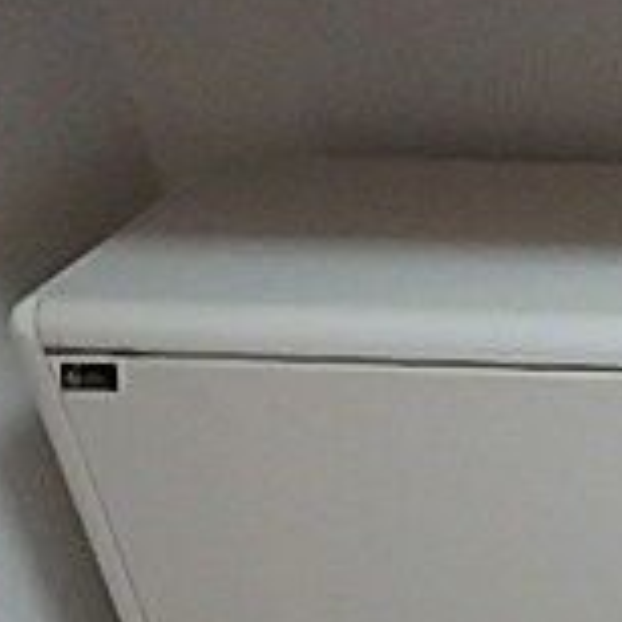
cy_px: 792
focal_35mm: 77
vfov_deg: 20.6
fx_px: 1565
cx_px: 973
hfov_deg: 19.2
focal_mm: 3.7
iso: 400
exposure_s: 1/30
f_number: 3.5
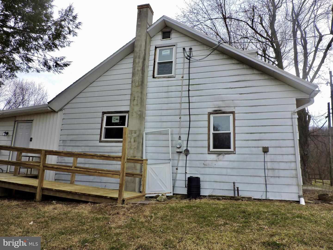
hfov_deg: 71.6
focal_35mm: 24
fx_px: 231
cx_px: 166
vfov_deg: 56.8
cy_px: 125
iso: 100
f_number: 3
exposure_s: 1/320
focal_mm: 4.3
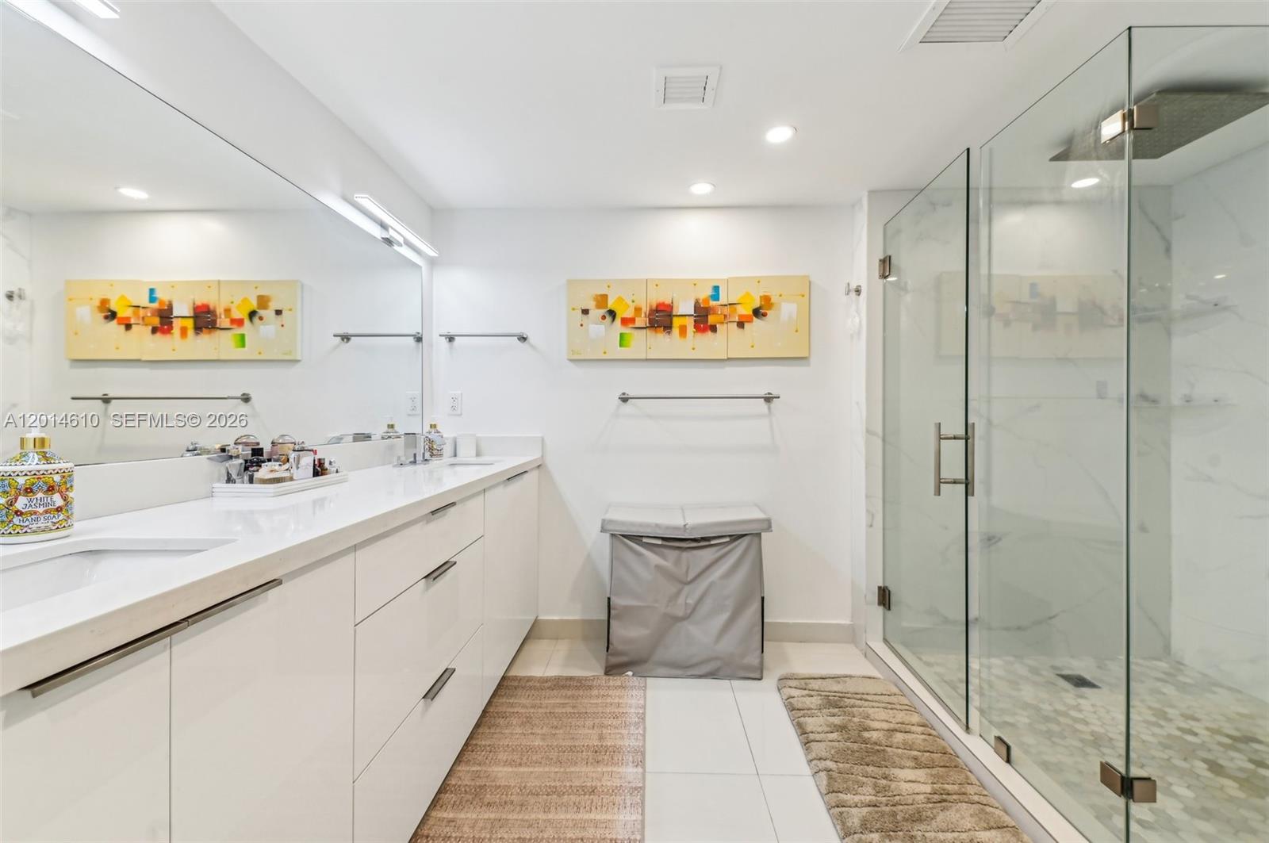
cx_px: 634
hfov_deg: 104.3
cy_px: 422
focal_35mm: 14
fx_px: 493
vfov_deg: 81.1
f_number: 7.1
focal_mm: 14
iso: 140
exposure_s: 1/13
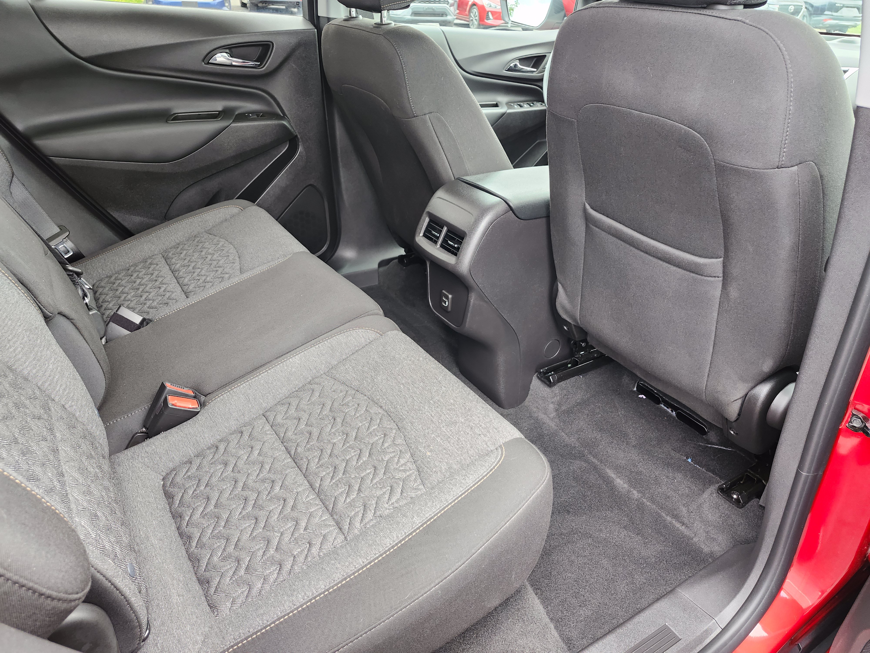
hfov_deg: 73.9
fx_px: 578
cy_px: 326
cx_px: 435
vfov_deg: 58.9
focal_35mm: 23
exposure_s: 1/120
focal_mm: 5.54
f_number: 1.8
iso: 200
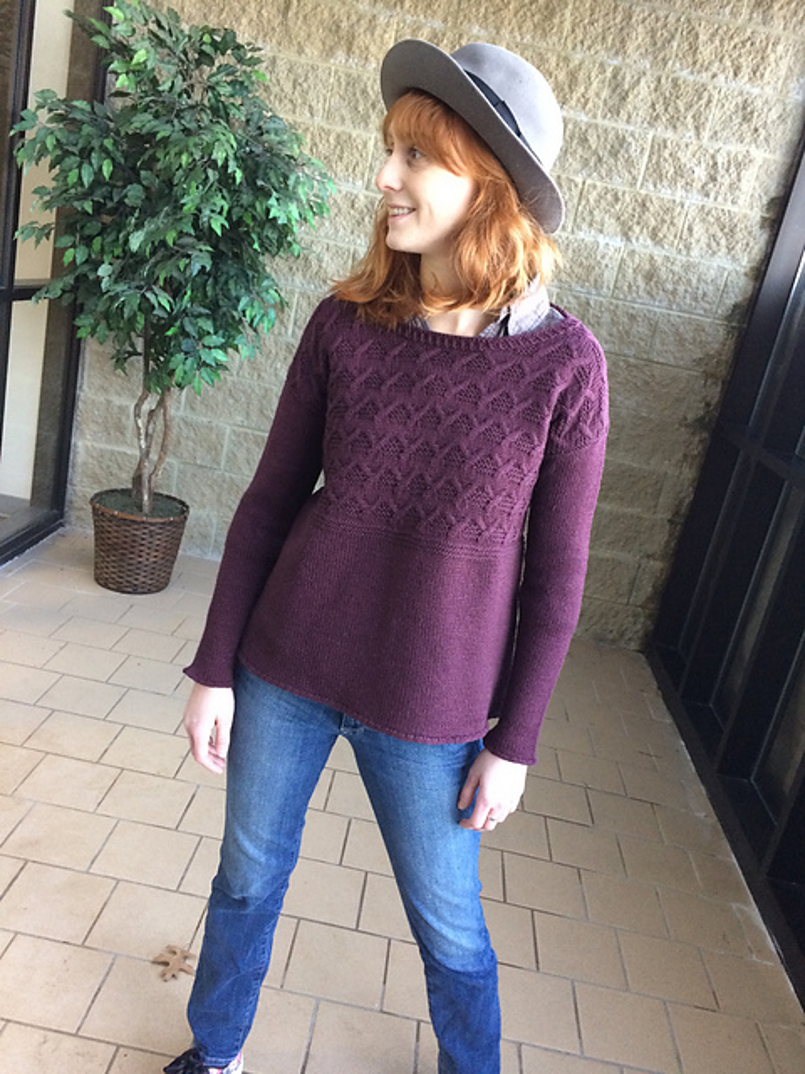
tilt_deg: -18.8
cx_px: 402
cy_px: 537
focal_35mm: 29
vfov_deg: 61.7
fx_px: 899
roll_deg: -10.7
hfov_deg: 48.2
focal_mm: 4.15
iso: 200
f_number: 2.2
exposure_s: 1/30
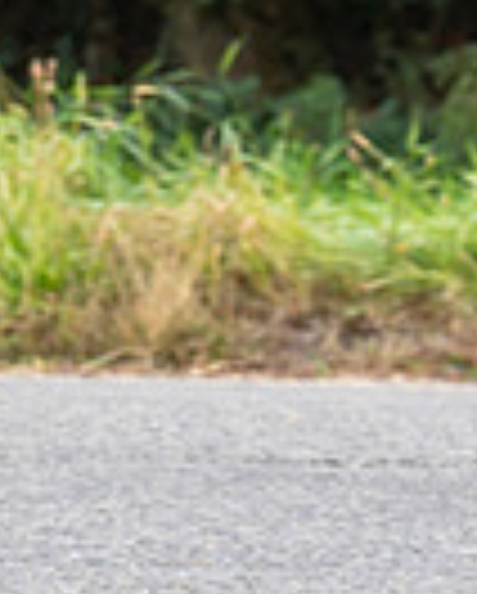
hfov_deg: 2.2
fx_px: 12289
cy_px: -109
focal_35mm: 698
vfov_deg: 2.8
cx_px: -998
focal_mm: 116
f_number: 4
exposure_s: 1/1000
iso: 320
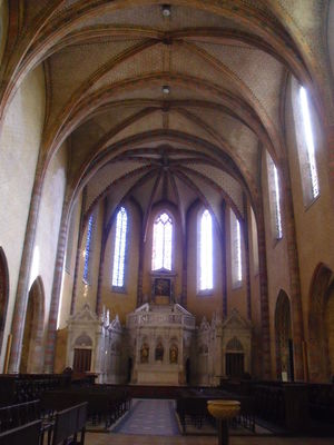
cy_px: 222
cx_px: 167
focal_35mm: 33
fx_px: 425
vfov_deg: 55.4
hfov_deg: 42.9
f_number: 2.8
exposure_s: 1/50
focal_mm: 5.58
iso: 400
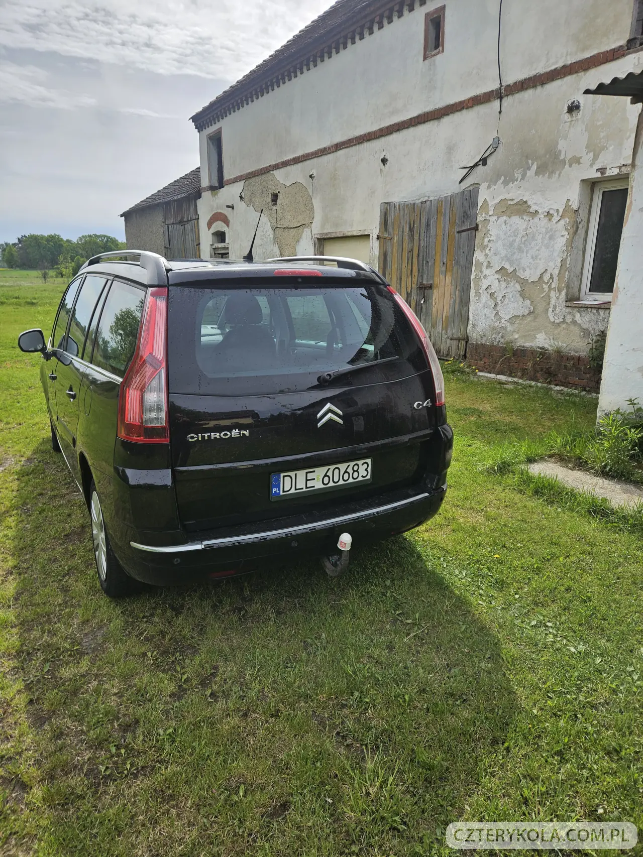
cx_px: 322
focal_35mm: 23
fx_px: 570
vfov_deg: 73.9
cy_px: 428
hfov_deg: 58.9
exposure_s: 1/1584
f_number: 1.8
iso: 25
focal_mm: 5.4
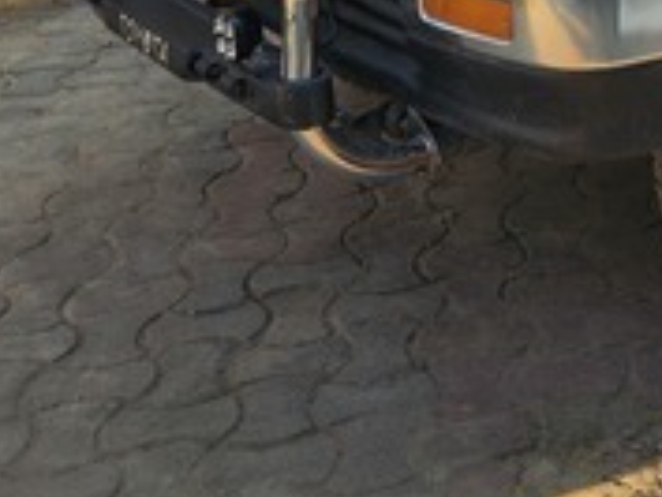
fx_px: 1493
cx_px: 830
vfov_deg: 17.0
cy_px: -269
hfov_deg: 22.7
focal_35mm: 78
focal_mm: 5.4
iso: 20
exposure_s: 1/378
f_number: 1.8
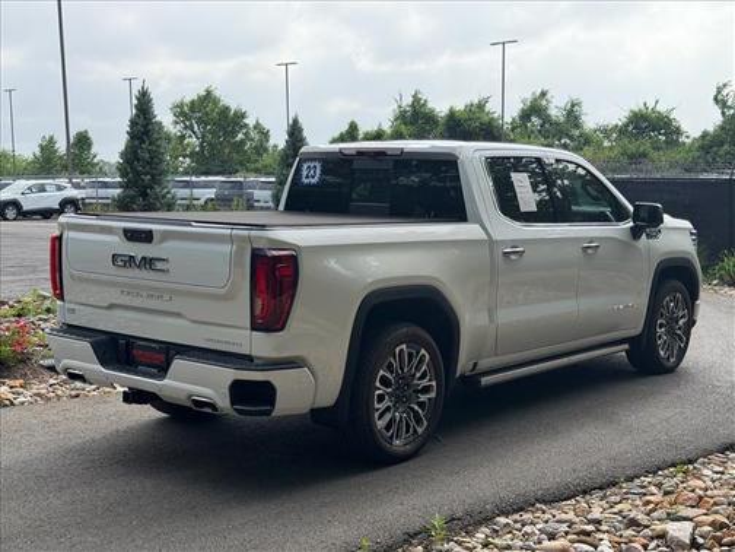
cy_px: 276
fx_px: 1019
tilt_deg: -3.8
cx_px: 368
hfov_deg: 39.7
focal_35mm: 48
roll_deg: +1.6
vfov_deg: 30.3
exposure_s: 1/3378
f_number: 1.78
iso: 100
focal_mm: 6.76
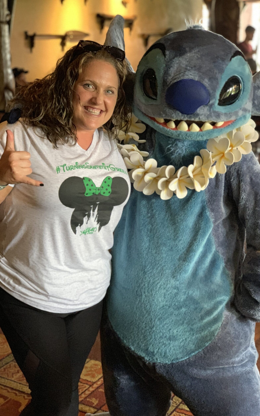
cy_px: 209
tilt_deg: -14.7
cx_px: 133
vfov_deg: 36.3
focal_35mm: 56
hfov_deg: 23.1
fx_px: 635
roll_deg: +0.1
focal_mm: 6
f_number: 2.4
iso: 400
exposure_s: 1/42
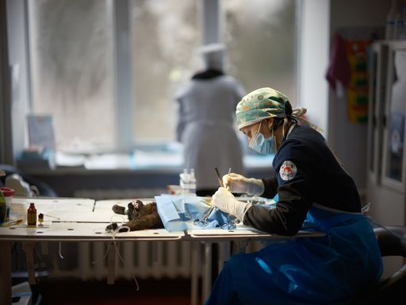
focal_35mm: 67
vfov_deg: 21.9
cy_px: 152
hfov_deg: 29.0
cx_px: 203
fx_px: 786
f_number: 14
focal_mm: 85
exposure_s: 1/320
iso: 250
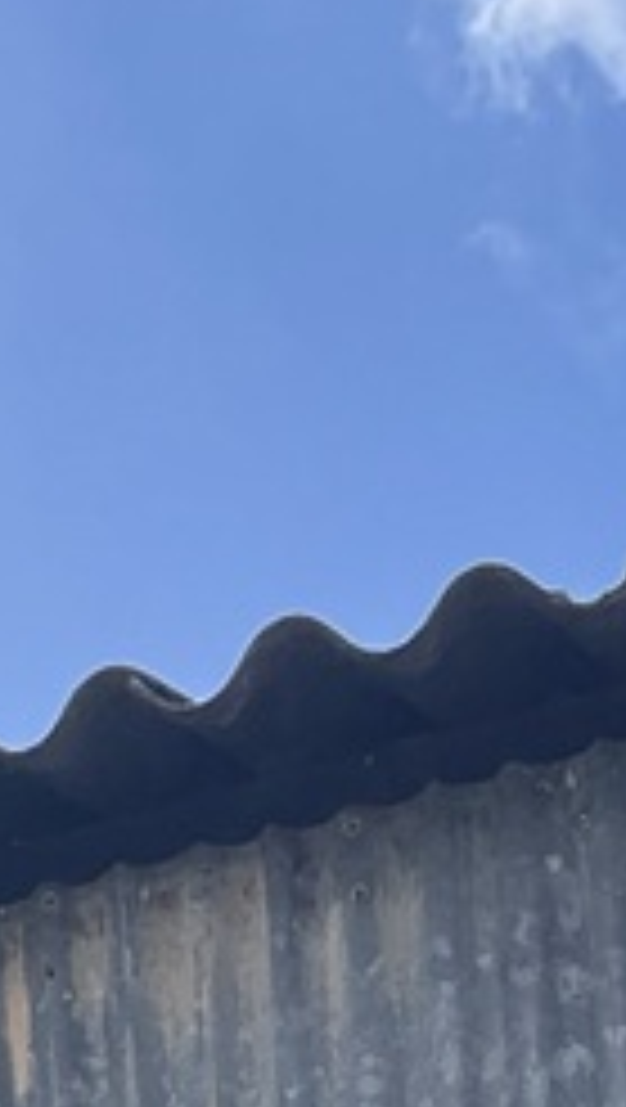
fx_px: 4058
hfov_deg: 8.7
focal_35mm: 138
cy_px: 2466
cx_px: -117
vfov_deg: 12.8
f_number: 1.6
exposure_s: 1/1667
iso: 32
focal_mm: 4.2
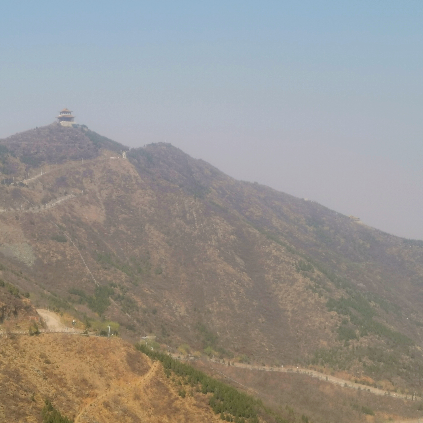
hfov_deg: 24.0
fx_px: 995
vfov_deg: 24.0
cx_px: 184
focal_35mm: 72
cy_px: 220
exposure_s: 1/1645
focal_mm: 4.75
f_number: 1.8
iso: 50
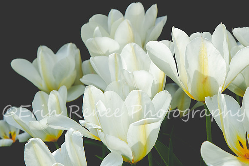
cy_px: 66
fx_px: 573
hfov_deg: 24.5
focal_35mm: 83
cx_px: 139
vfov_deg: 16.4
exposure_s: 1/200
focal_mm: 56
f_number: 13
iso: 400
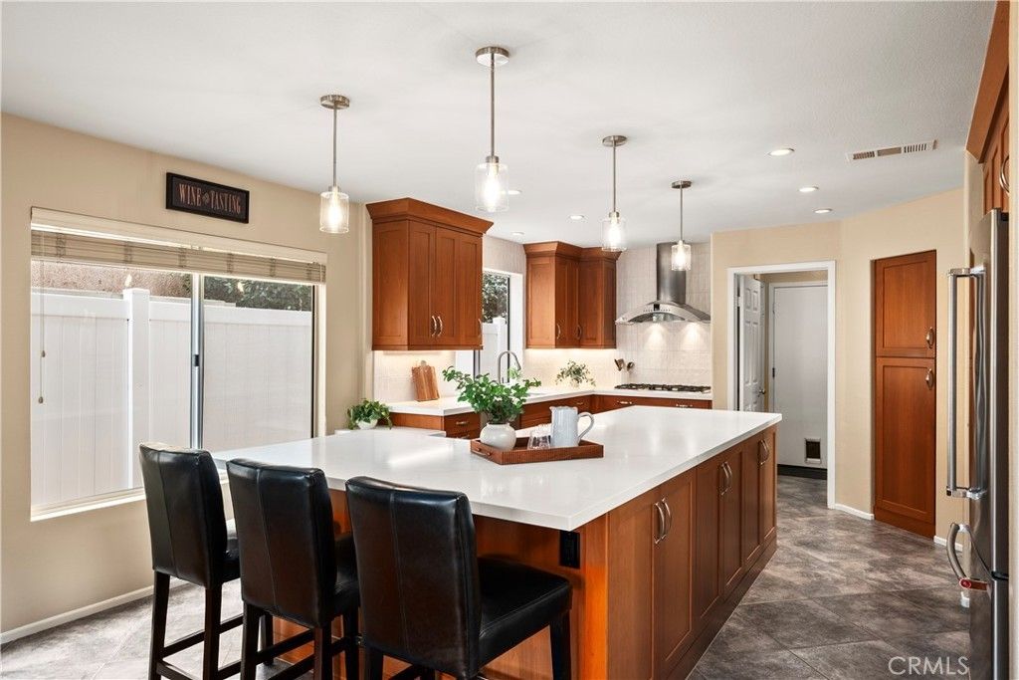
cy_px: 340
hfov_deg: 78.6
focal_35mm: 22
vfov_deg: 57.2
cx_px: 510
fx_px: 623
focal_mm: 22
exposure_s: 1/6
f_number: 11
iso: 640
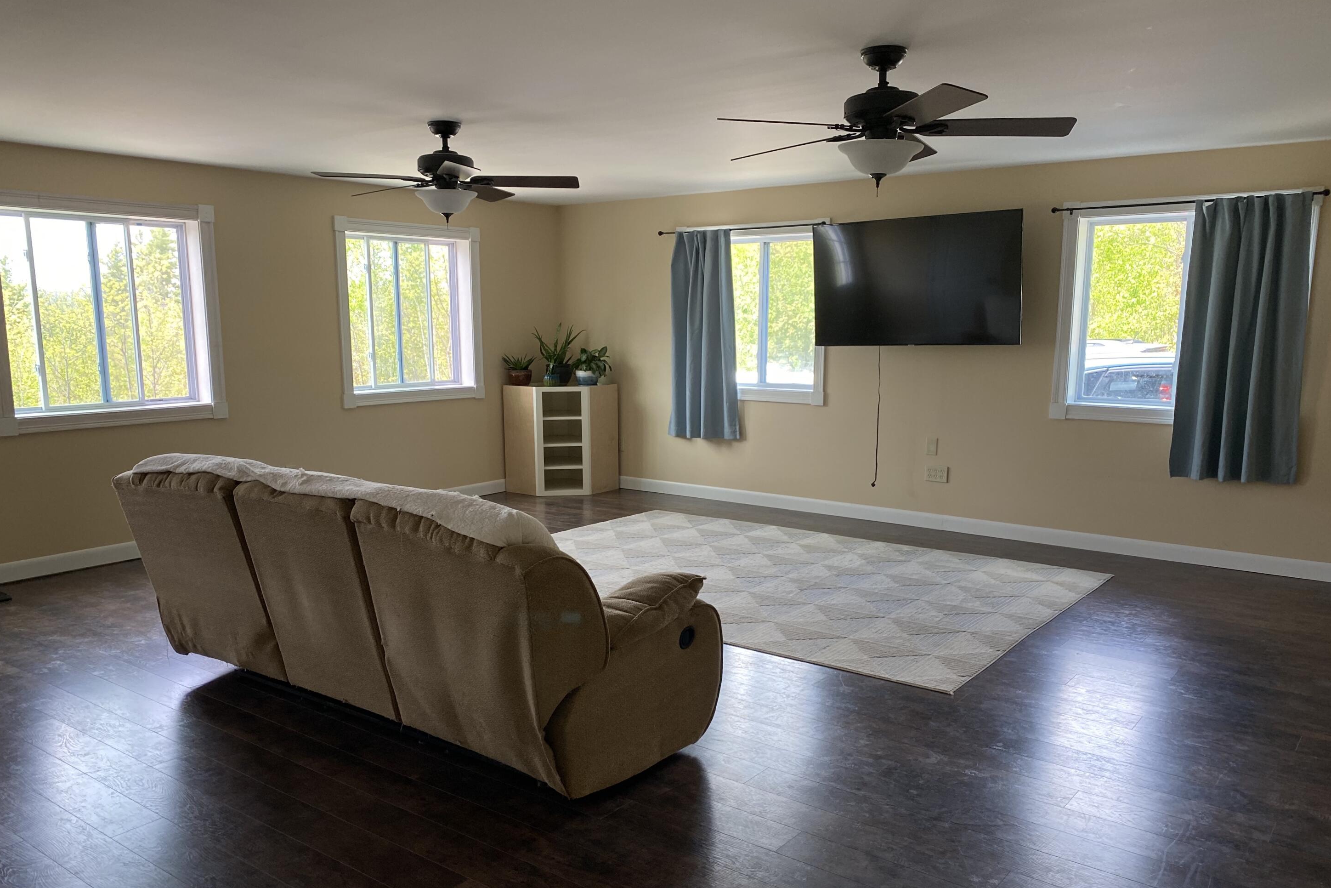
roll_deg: -1.0
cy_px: 504
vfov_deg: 46.3
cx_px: 657
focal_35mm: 28
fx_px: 1035
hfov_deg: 65.5
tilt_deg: -8.9
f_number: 1.8
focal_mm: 4.25
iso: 100
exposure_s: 1/122
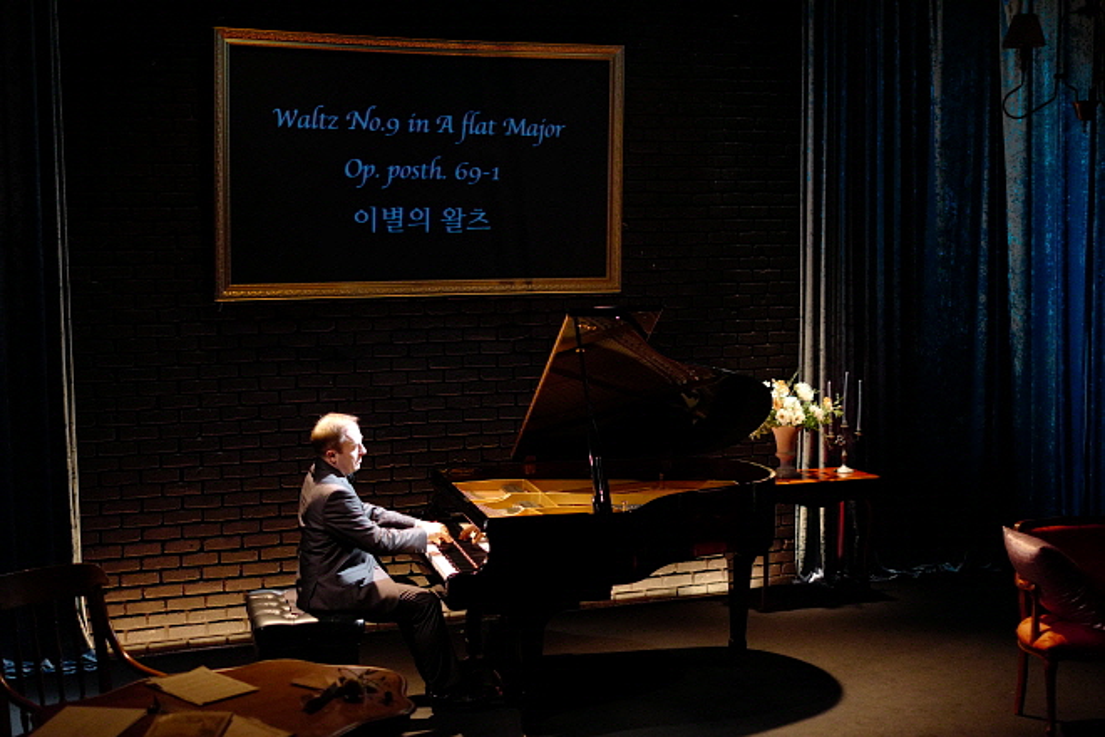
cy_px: 368
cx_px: 552
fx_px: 1627
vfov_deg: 25.5
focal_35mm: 53
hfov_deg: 37.5
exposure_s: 1/100
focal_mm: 35
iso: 2500
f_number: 1.4
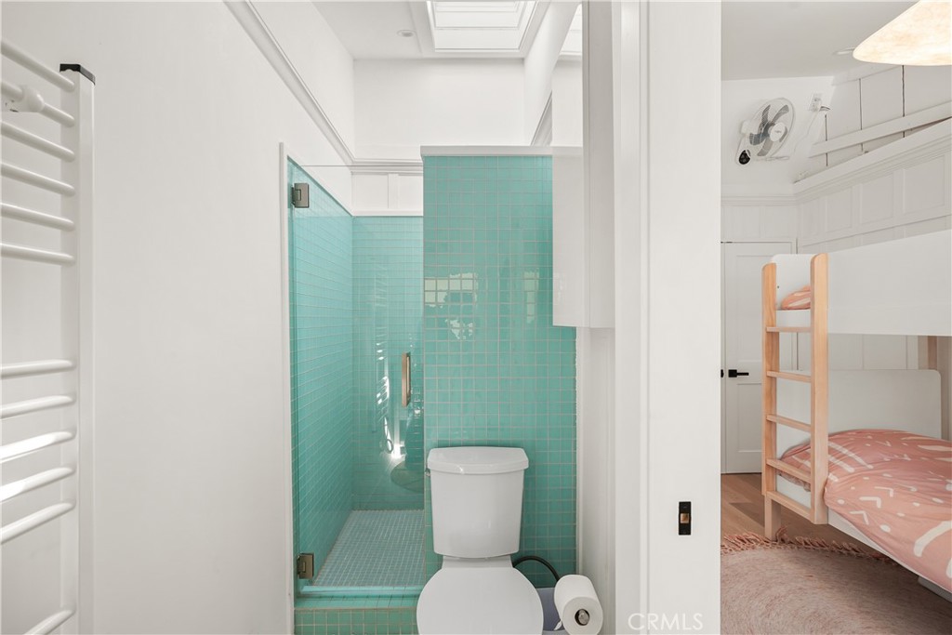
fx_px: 423
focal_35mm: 16
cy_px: 318
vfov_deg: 73.8
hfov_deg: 96.7
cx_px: 476
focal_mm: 16
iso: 320
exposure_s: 1/4
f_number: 10
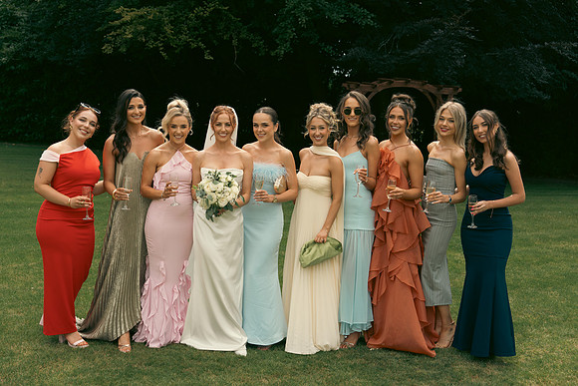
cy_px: 193
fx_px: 771
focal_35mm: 48
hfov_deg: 41.1
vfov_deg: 28.1
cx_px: 289
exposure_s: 1/500
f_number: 4
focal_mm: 48
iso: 125
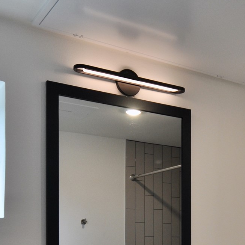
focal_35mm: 51
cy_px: 239
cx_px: 201
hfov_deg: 32.4
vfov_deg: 31.2
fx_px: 408
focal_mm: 12
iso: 250
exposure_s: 1/80
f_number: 4.5
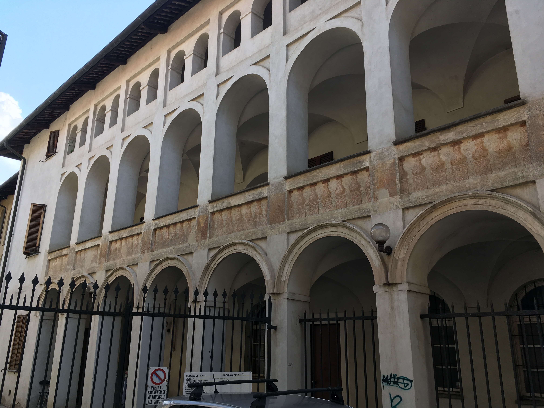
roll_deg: -0.8
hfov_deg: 61.7
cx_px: 272
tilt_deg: +16.8
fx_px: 456
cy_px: 204
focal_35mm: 29
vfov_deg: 48.2
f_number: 2.2
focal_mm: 4.15
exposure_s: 1/418
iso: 25
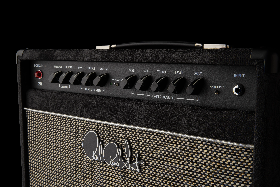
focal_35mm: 45
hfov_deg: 43.6
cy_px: 94
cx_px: 140
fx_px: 350
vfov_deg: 29.9
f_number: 22
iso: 160
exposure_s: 1/160
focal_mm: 45
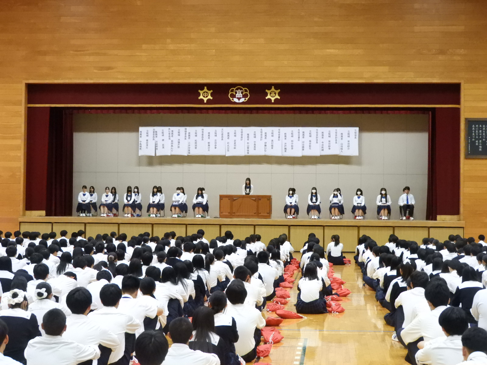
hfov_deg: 27.8
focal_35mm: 70
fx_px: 985
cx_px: 244
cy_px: 182
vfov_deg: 21.0
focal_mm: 12.5
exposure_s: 1/40
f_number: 4.5
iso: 1600
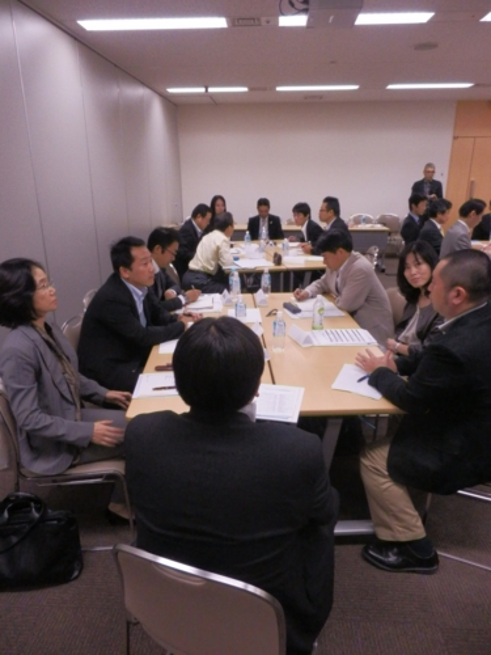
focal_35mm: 24
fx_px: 454
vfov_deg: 71.6
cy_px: 328
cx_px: 246
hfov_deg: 56.8
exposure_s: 1/160
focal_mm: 4.2
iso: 800
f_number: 3
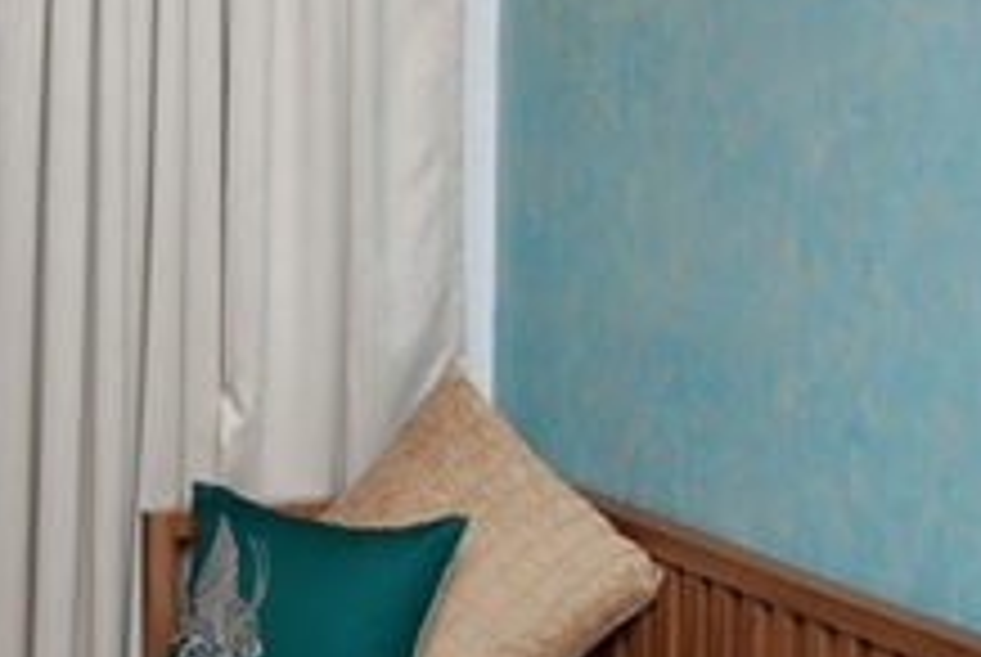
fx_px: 2701
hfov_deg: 20.4
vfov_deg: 13.9
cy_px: 290
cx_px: 202
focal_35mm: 99
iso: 125
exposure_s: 1/50
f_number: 4.5
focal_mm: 18
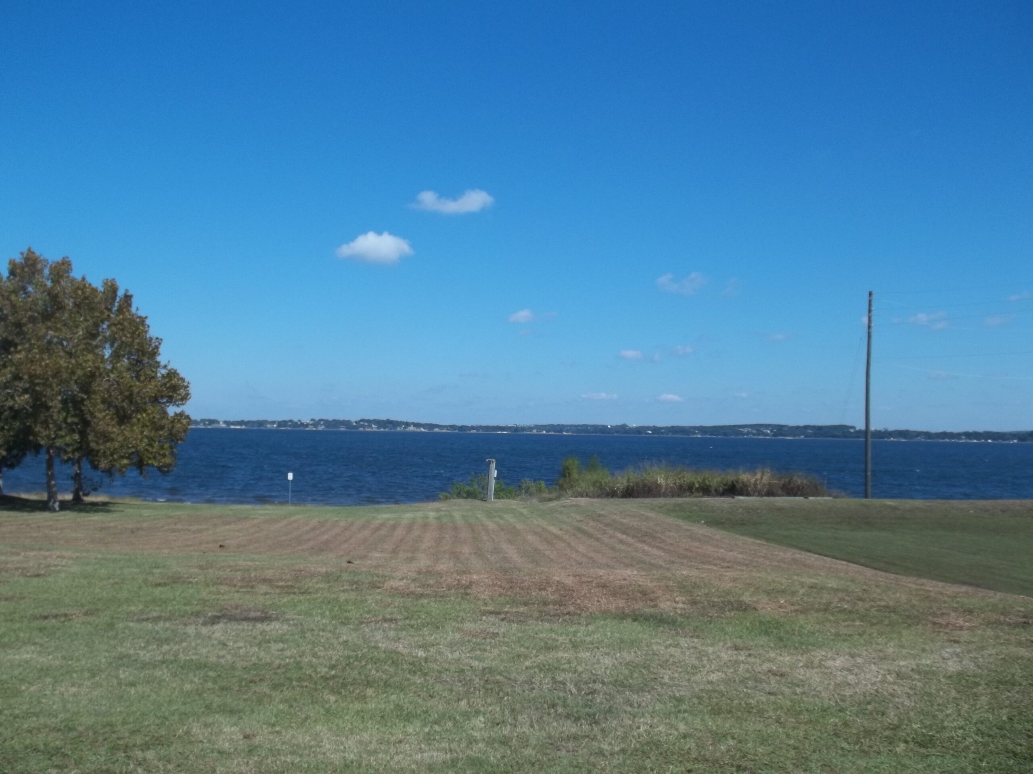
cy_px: 387
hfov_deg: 55.4
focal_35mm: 33
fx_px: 985
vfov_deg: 42.9
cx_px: 516
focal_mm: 5.9
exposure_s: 1/250
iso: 64
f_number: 8
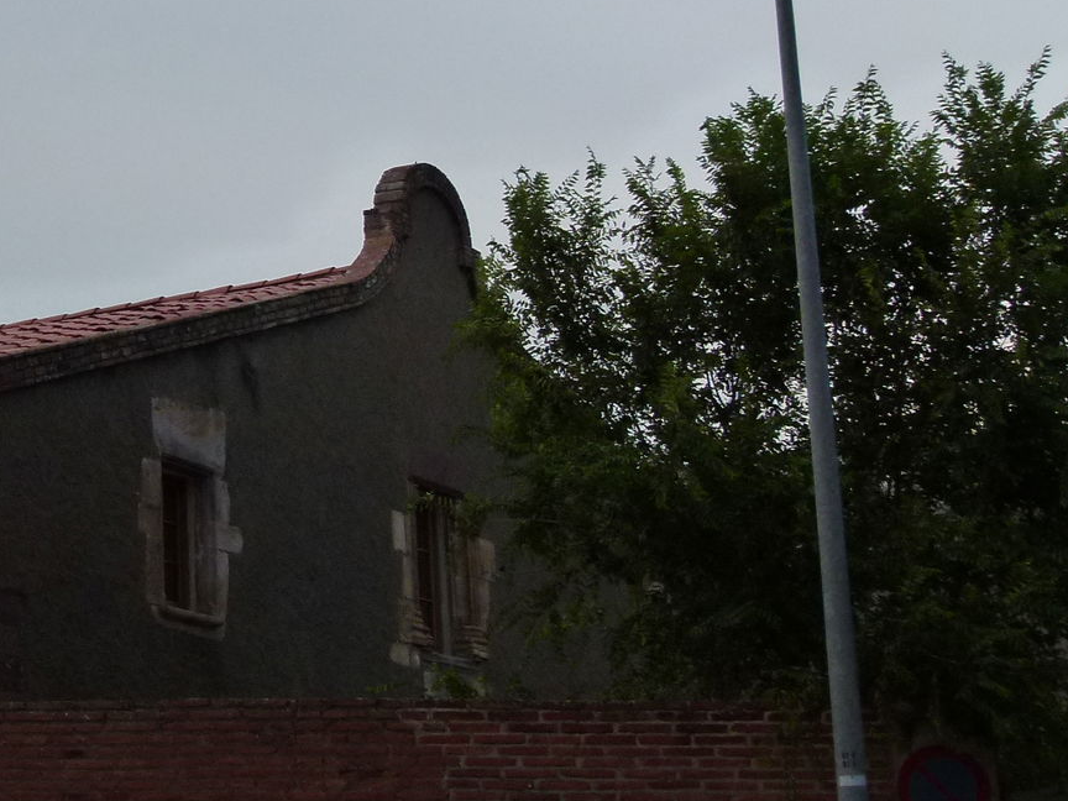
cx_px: -88
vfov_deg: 18.4
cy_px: 248
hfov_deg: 23.1
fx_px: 2468
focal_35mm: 80
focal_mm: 6.5
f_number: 4
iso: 160
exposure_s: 1/200
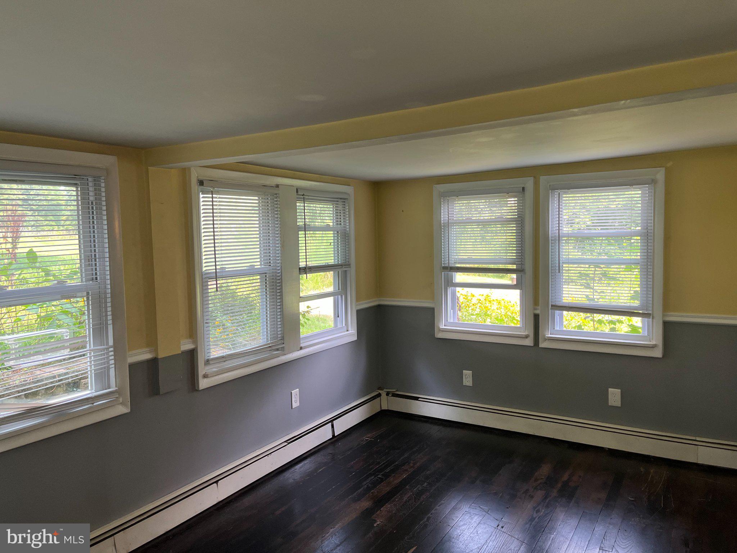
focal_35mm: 26
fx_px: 554
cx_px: 368
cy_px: 276
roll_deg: +0.6
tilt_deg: -4.1
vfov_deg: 53.1
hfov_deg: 67.3
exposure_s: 1/120
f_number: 1.6
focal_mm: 5.1
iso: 80
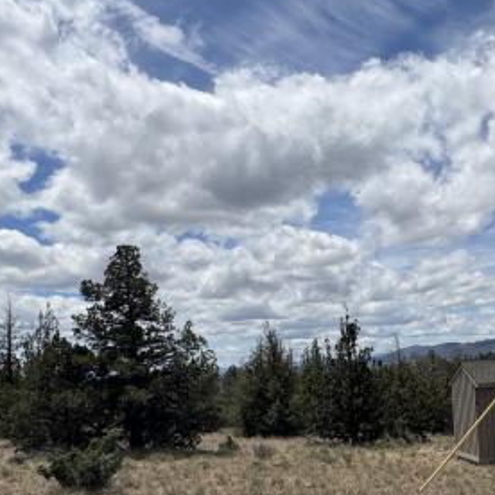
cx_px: 418
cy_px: 249
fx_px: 696
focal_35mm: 43
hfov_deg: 37.3
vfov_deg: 39.2
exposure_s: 1/4132
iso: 32
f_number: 2.2
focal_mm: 2.22
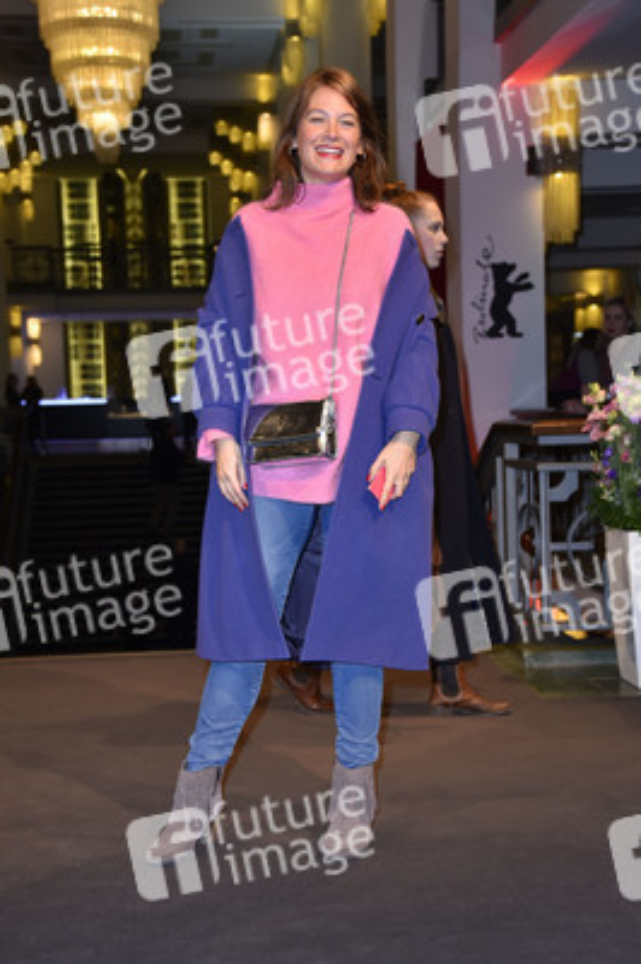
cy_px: 482
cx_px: 320
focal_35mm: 56
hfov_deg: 24.2
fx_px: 1498
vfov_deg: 35.7
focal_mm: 56
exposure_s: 1/200
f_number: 5
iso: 1250
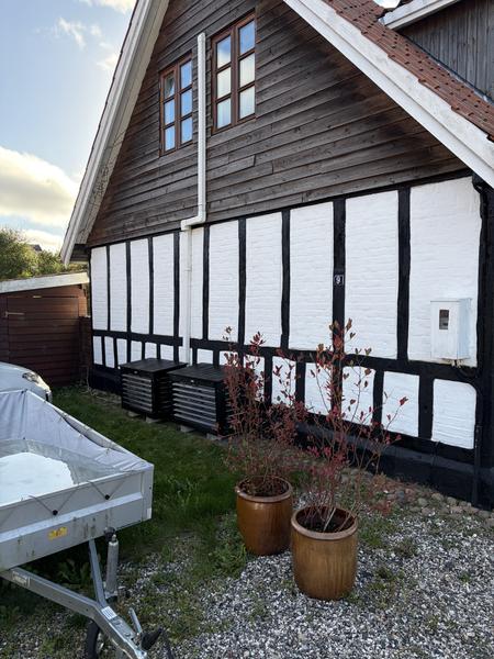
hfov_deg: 53.1
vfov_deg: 67.3
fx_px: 495
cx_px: 247
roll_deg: +0.7
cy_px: 330
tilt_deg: -2.8
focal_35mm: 26
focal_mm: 5.96
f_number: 1.6
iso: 50
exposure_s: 1/959
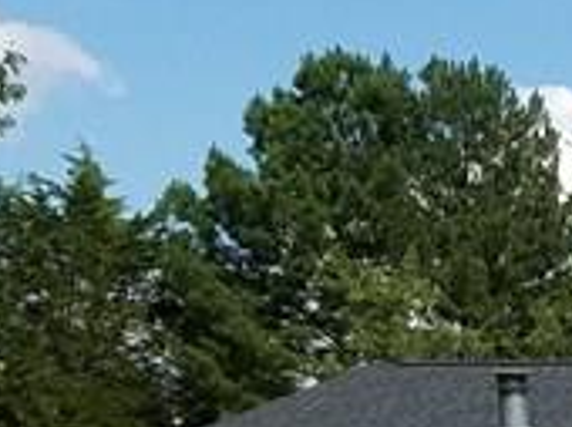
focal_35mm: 157
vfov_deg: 9.2
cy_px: 625
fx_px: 2591
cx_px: 1427
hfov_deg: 10.6
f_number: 1.7
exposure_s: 1/3216
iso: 50
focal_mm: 4.2
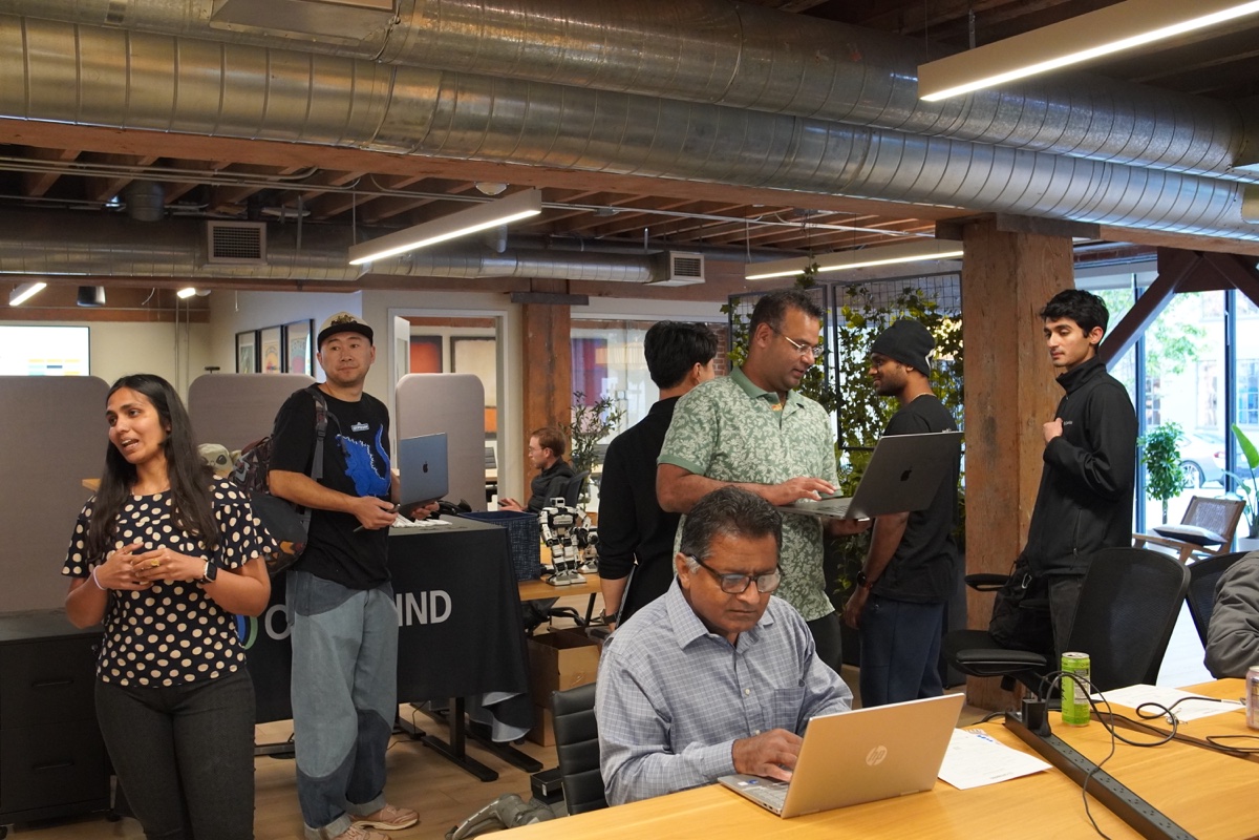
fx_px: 1206
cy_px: 420
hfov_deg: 55.1
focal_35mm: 34
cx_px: 630
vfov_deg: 38.4
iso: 3200
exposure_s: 1/160
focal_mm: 23
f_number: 4
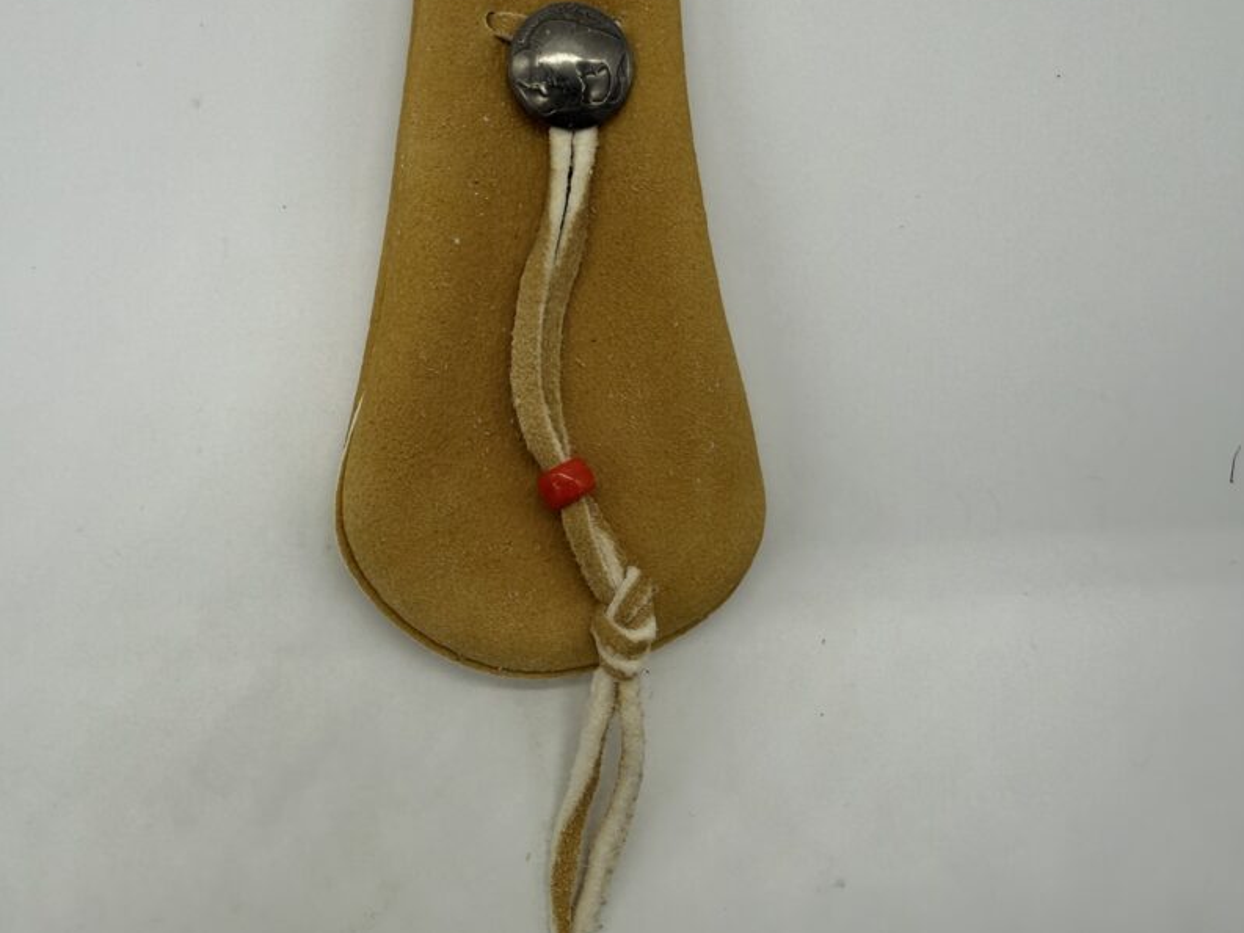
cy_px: 403
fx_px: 1114
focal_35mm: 31
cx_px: 626
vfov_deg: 45.3
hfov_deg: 58.3
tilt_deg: -84.9
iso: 40
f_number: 2.2
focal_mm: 2.22
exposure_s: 1/229
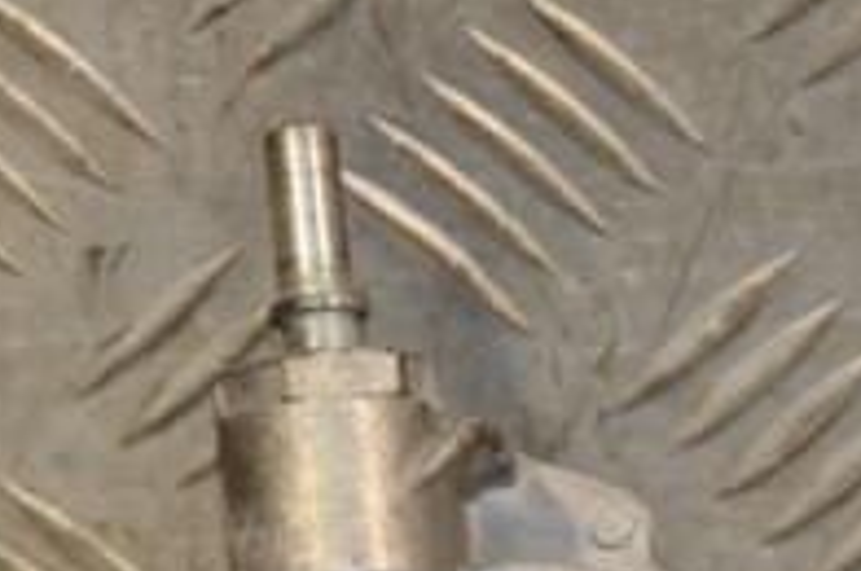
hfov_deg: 5.0
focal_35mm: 414
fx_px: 9885
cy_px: 698
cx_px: 720
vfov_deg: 3.3
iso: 800
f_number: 5.6
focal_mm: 90
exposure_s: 1/160
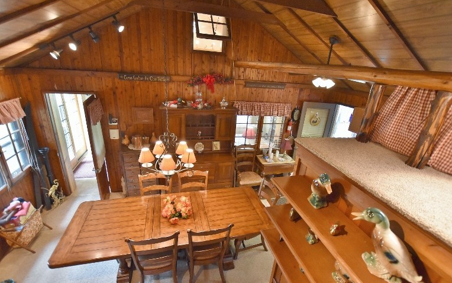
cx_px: 236
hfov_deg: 97.7
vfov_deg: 71.3
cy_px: 146
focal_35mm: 16
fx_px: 197
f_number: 3.5
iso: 1800
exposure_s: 1/60
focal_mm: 10
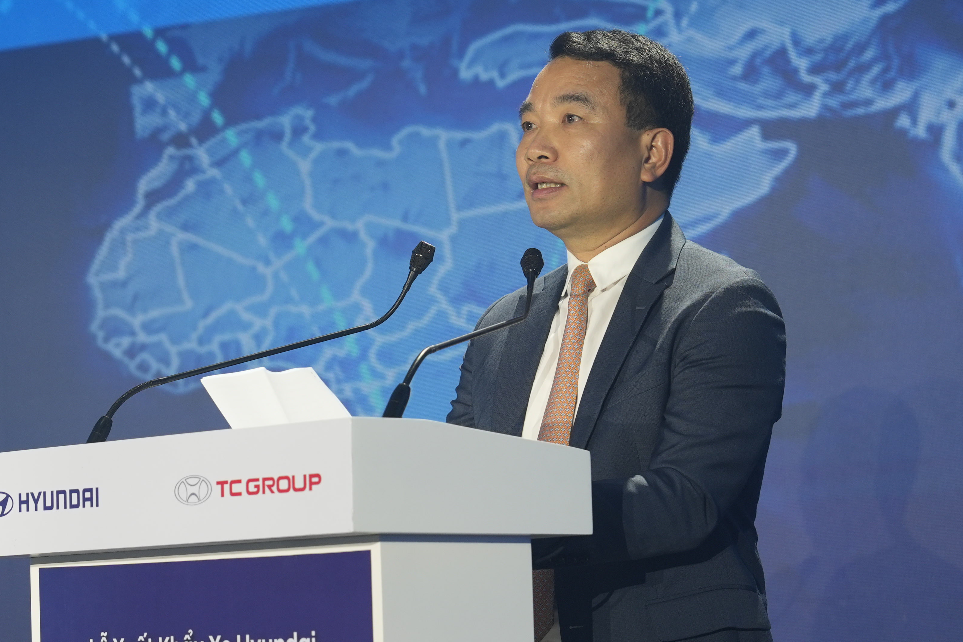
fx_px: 3852
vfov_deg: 9.5
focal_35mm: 144
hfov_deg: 14.2
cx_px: 372
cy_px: 358
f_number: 3.5
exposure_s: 1/160
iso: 400
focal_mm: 67
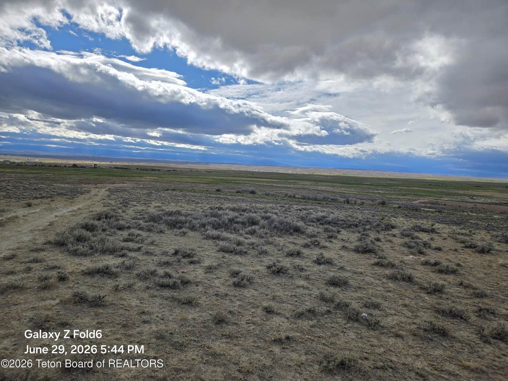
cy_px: 190
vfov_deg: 58.9
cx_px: 254
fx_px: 338
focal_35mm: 23
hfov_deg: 73.9
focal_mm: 5.4
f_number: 1.8
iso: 25
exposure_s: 1/3126
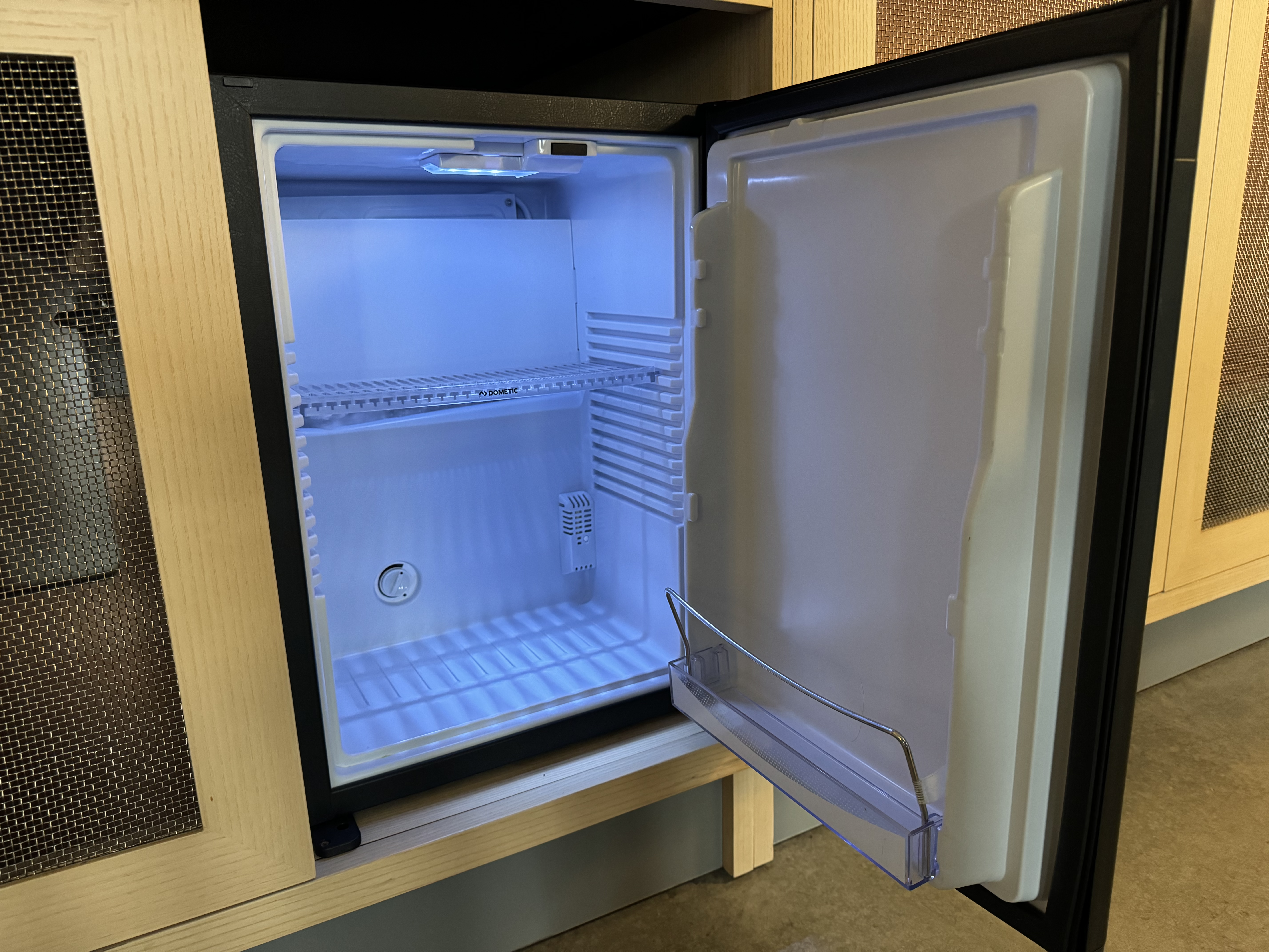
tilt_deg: -14.9
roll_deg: +1.6
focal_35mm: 24
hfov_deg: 71.6
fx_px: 880
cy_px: 476
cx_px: 634
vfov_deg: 56.8
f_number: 1.78
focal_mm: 6.76
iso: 640
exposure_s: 1/60
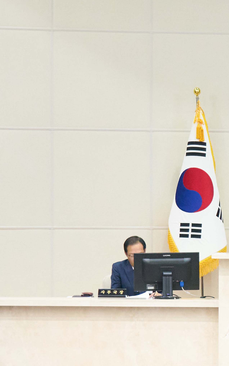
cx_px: 352
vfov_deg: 13.8
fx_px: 1508
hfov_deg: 8.5
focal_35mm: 151
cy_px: 252
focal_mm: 39
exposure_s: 1/250
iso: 5000
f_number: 4
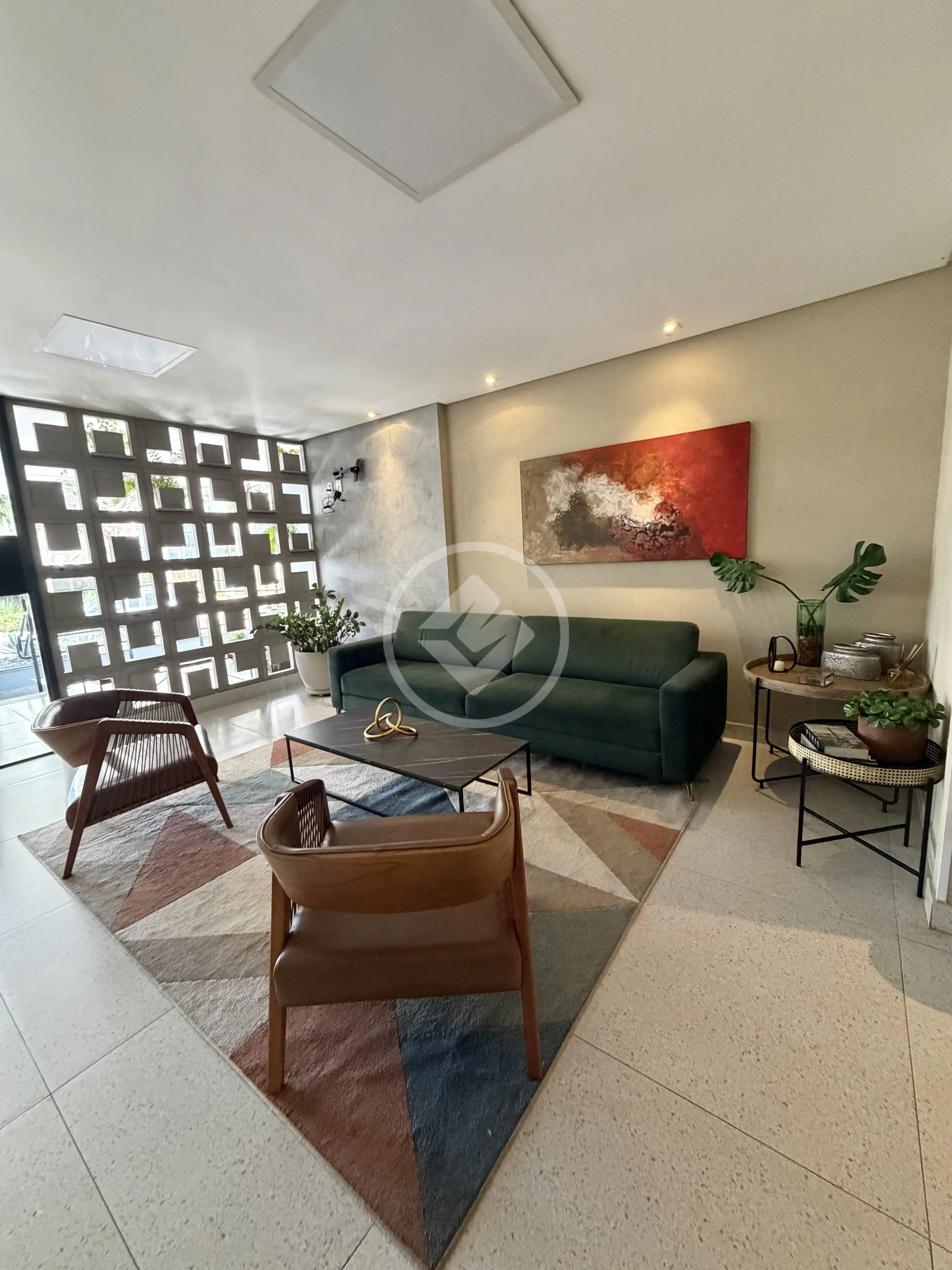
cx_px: 476
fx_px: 513
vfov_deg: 102.1
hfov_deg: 85.7
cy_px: 635
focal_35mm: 14
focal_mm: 2.22
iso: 400
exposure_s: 1/60
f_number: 2.2
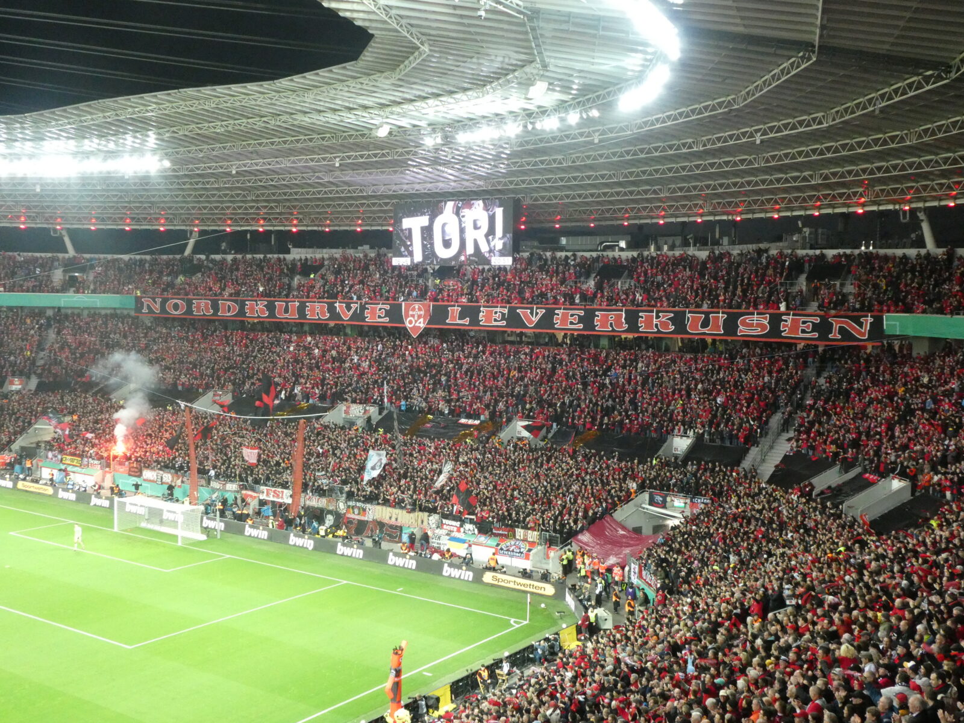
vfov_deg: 38.7
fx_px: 1030
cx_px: 482
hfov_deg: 50.1
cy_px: 362
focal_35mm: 37
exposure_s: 1/80
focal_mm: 6.7
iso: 1000
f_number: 3.7
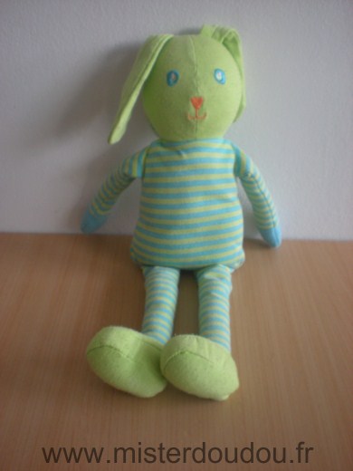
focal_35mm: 38
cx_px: 176
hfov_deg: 37.7
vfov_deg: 49.0
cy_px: 236
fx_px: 517
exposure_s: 1/25.6
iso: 200
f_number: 3.1
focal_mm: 6.3
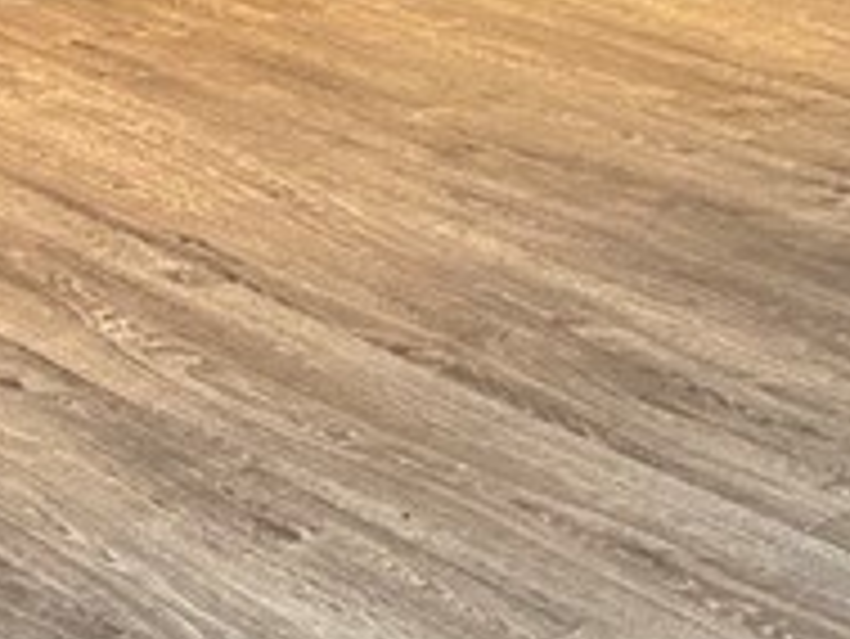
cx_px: -103
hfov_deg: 17.2
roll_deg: -2.5
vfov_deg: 12.0
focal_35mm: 110
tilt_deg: -1.0
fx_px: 2703
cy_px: -644
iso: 500
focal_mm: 4.25
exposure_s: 1/25
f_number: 1.8
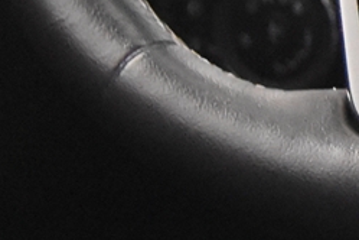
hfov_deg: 5.8
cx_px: 1166
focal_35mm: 324
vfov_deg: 4.2
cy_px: -123
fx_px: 3231
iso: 6400
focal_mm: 28
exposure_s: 1/50
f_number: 3.2
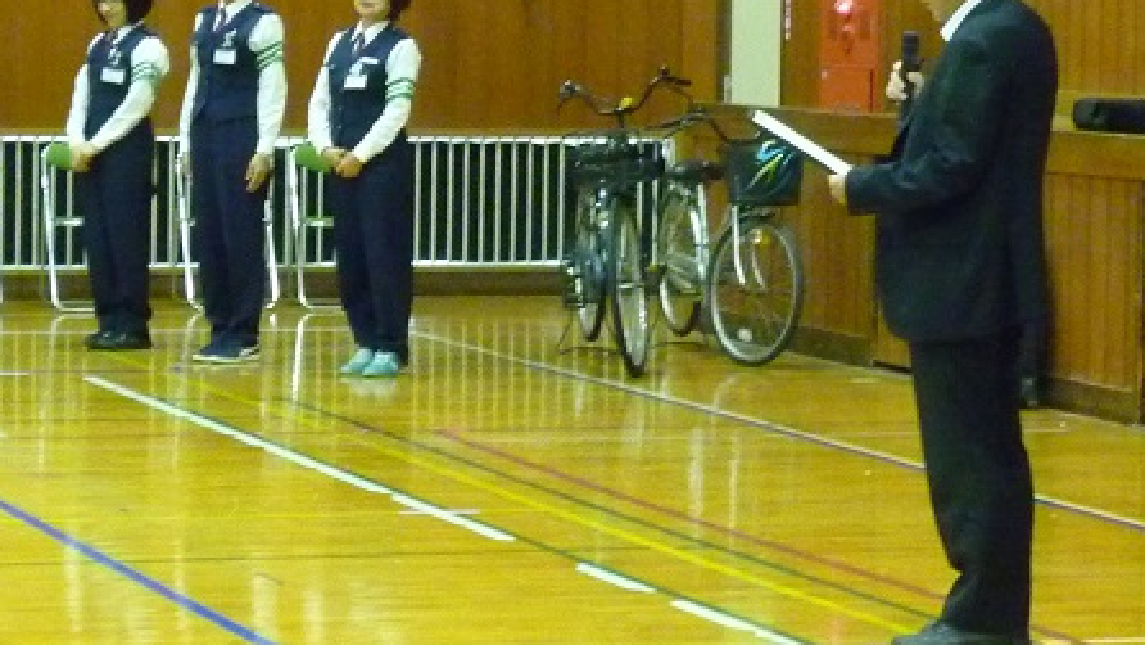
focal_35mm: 156
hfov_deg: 13.8
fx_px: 4737
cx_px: 555
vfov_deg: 7.8
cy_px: 190
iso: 800
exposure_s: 1/10
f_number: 4.1
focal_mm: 12.4
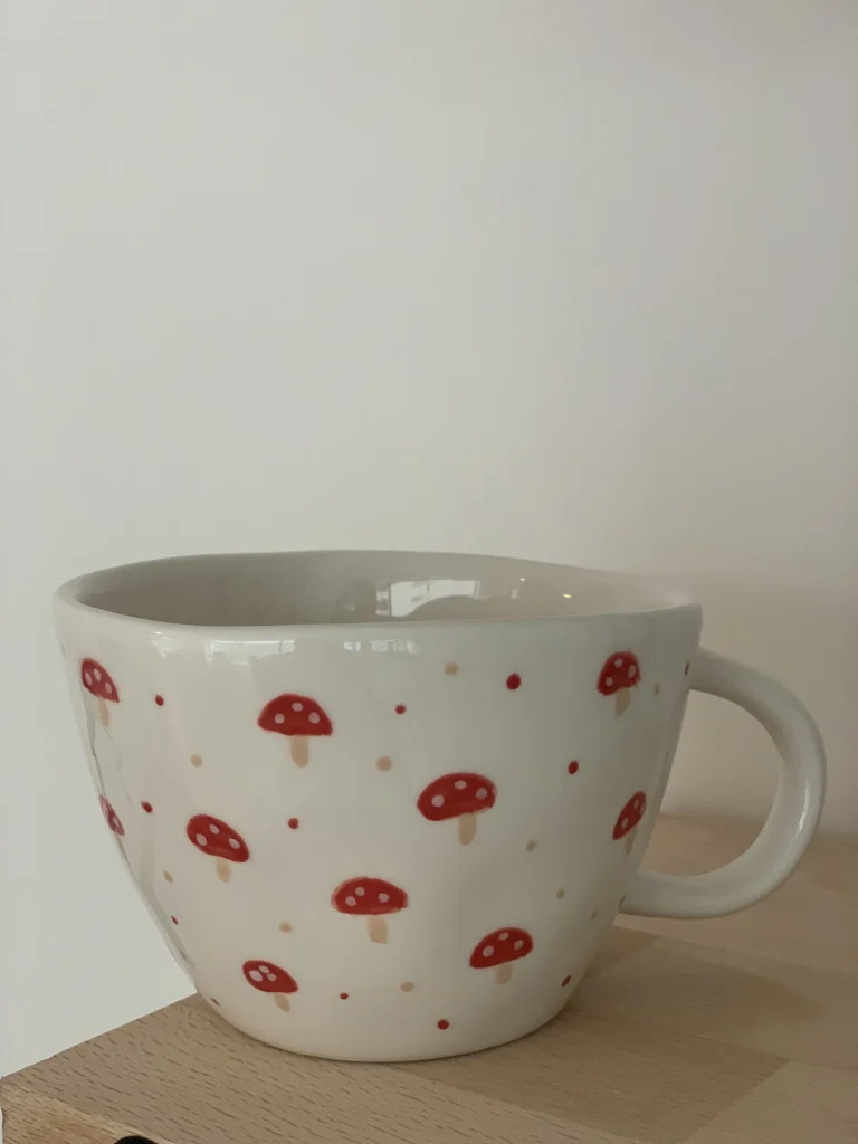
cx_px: 429
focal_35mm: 52
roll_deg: +1.3
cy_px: 572
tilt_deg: -8.2
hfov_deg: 28.0
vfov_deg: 36.8
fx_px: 1719
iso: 125
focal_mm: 6
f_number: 2.4
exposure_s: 1/50
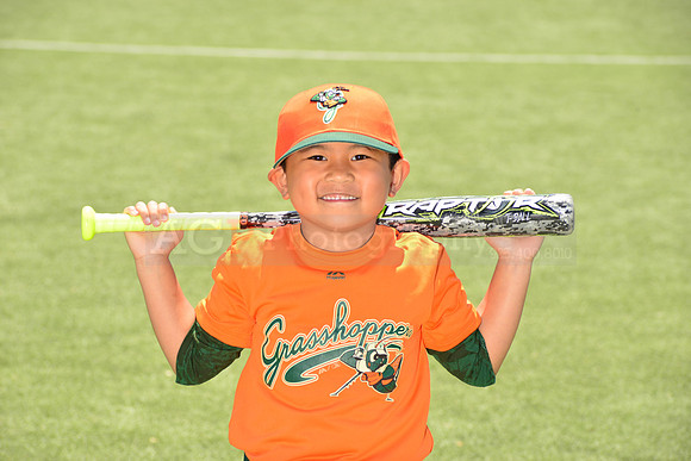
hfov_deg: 12.1
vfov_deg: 8.1
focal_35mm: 170
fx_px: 3264
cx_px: 346
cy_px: 230
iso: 250
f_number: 11
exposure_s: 1/250
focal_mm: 170
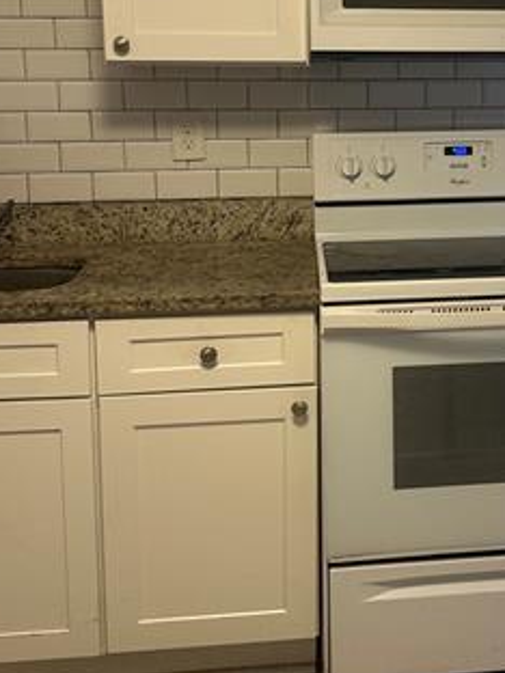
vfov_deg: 32.3
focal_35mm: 59
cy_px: 207
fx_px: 1148
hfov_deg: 23.9
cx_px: 483
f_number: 1.78
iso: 125
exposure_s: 1/60
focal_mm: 6.86
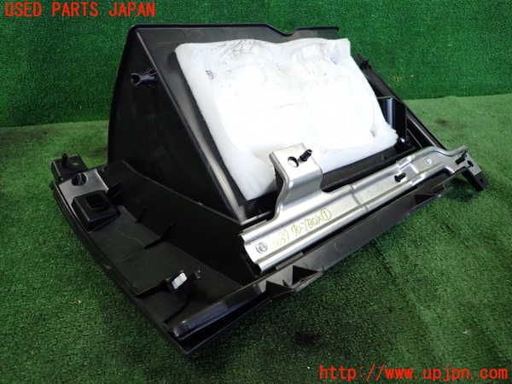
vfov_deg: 54.9
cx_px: 256
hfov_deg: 69.4
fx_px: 370
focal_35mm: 25
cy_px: 192
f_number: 2
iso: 1000
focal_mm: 4.5
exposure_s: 1/125
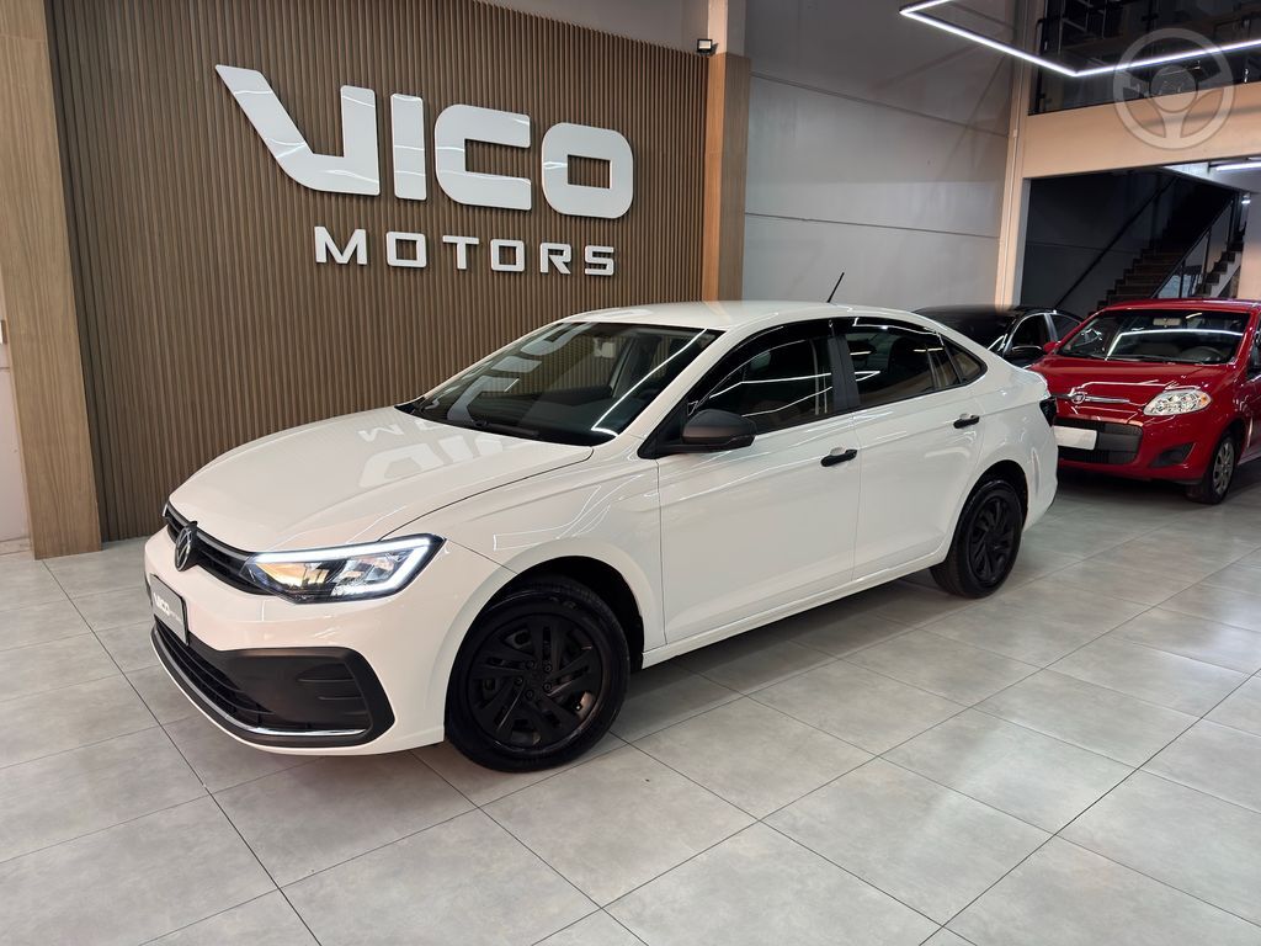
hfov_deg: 71.6
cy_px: 473
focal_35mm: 24
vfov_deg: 56.8
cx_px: 630
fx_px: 874
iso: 125
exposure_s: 1/60
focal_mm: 6.76
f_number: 1.78
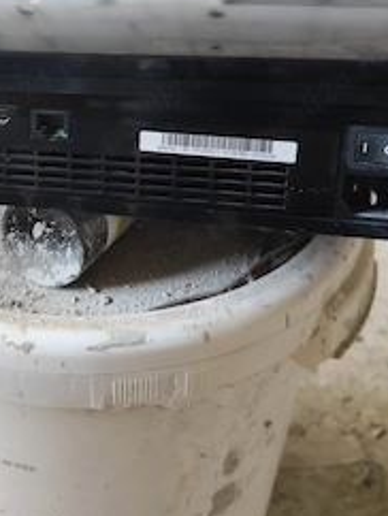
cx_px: 94
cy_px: 134
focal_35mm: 38
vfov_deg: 47.3
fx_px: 567
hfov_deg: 36.8
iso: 500
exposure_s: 1/50
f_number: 1.65
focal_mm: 6.14
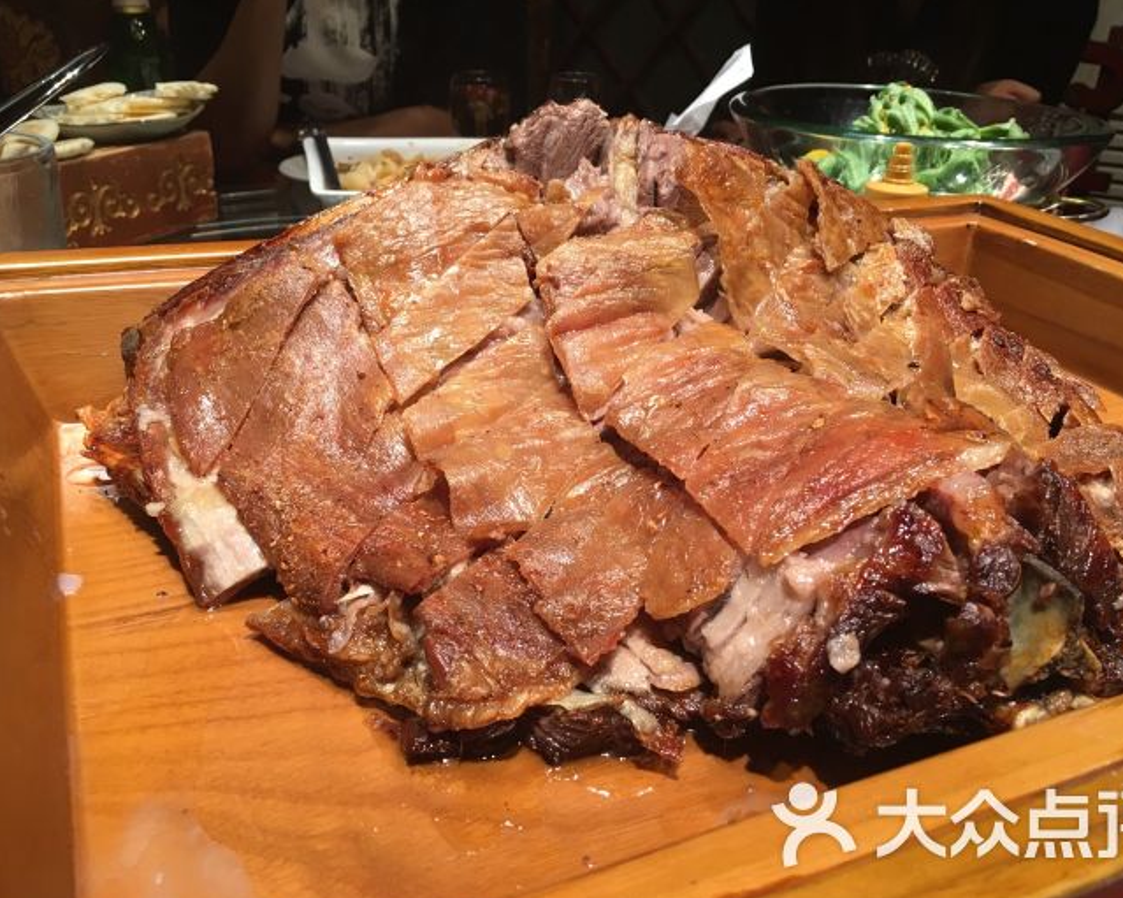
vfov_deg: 47.1
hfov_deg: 57.1
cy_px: 454
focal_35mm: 31
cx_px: 598
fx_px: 1030
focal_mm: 4.15
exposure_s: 1/17
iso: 40
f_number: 2.2
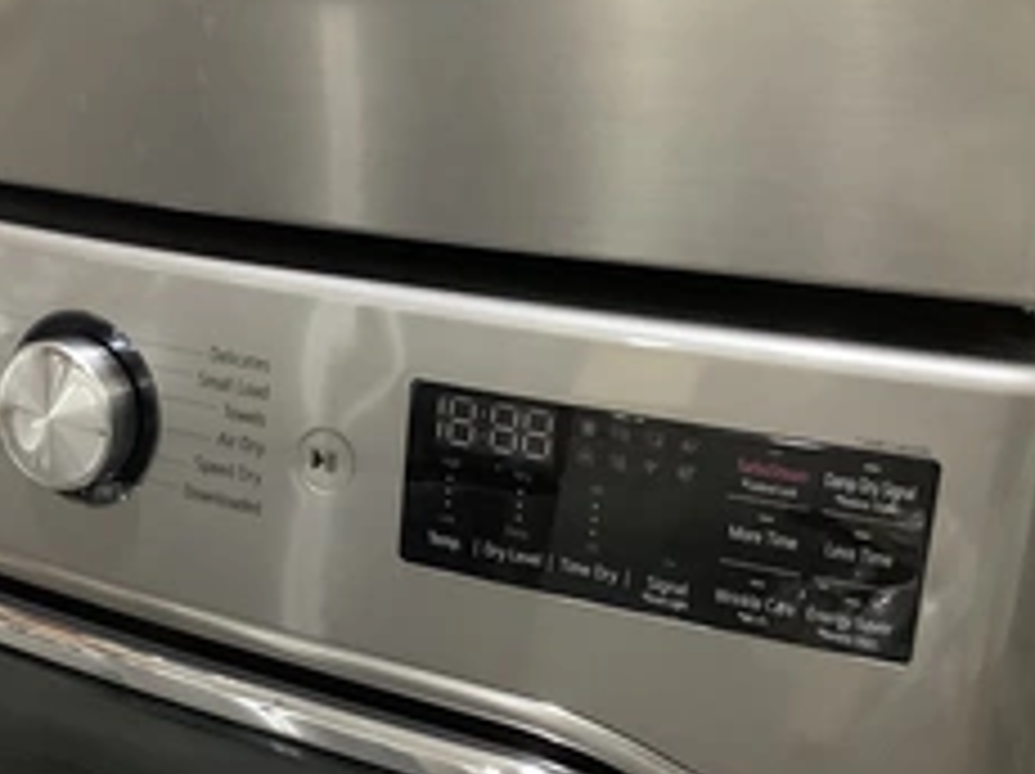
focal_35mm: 54
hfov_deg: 35.1
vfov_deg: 26.9
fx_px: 1613
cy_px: 464
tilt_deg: -22.8
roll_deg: +0.3
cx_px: 320
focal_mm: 3.3
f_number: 2.4
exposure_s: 1/24
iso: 640
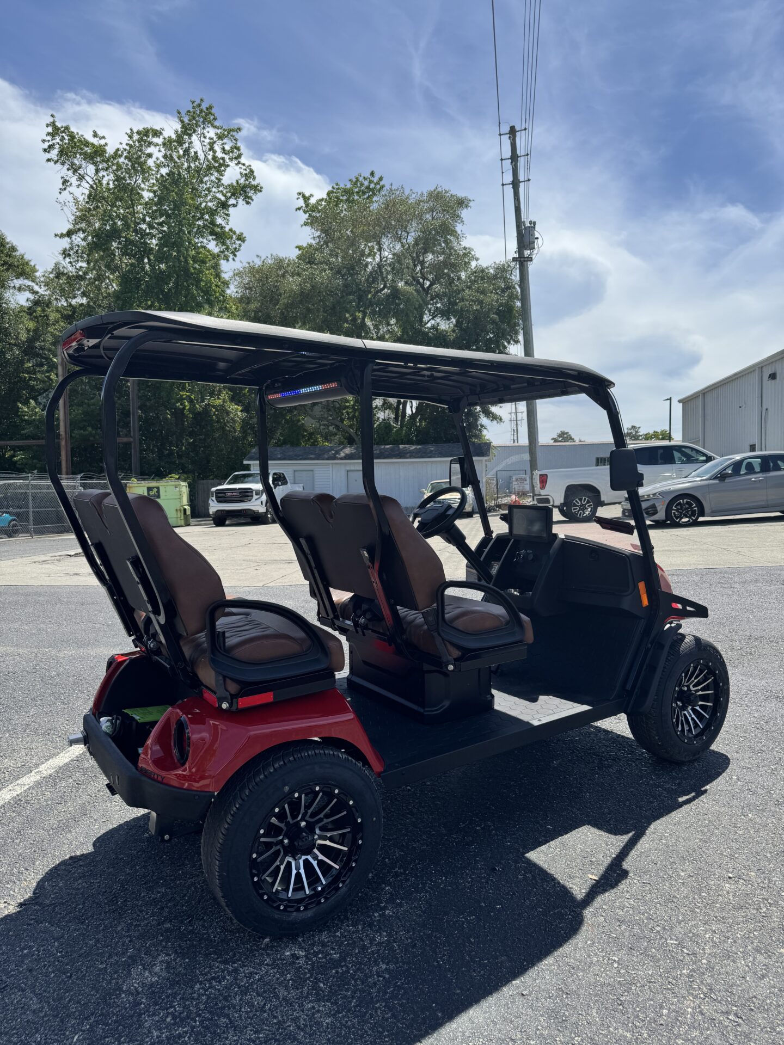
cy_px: 522
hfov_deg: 56.8
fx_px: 725
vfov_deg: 71.6
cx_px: 392
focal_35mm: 24
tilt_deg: -2.3
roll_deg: +0.6
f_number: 1.78
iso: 80
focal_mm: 6.76
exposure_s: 1/4310
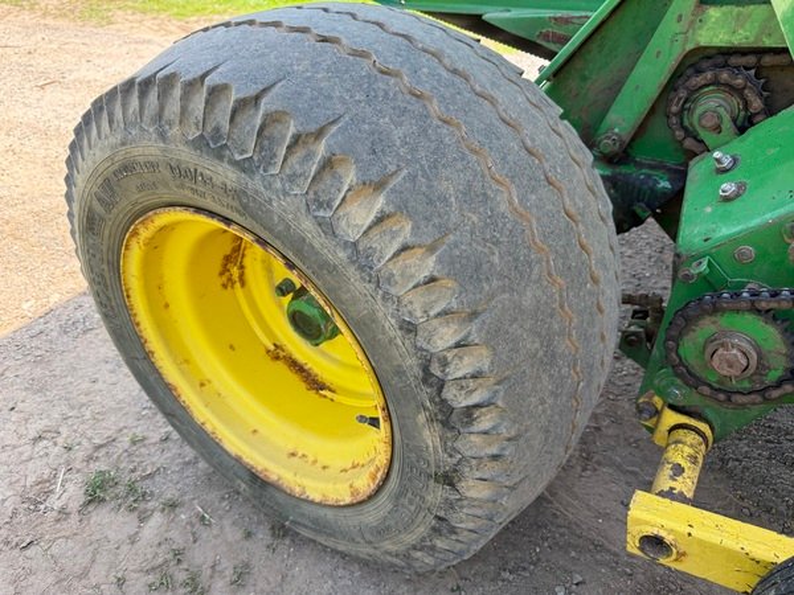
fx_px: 550
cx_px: 397
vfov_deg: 56.8
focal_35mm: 24
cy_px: 298
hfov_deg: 71.6
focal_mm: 6.76
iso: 100
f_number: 1.78
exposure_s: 1/433
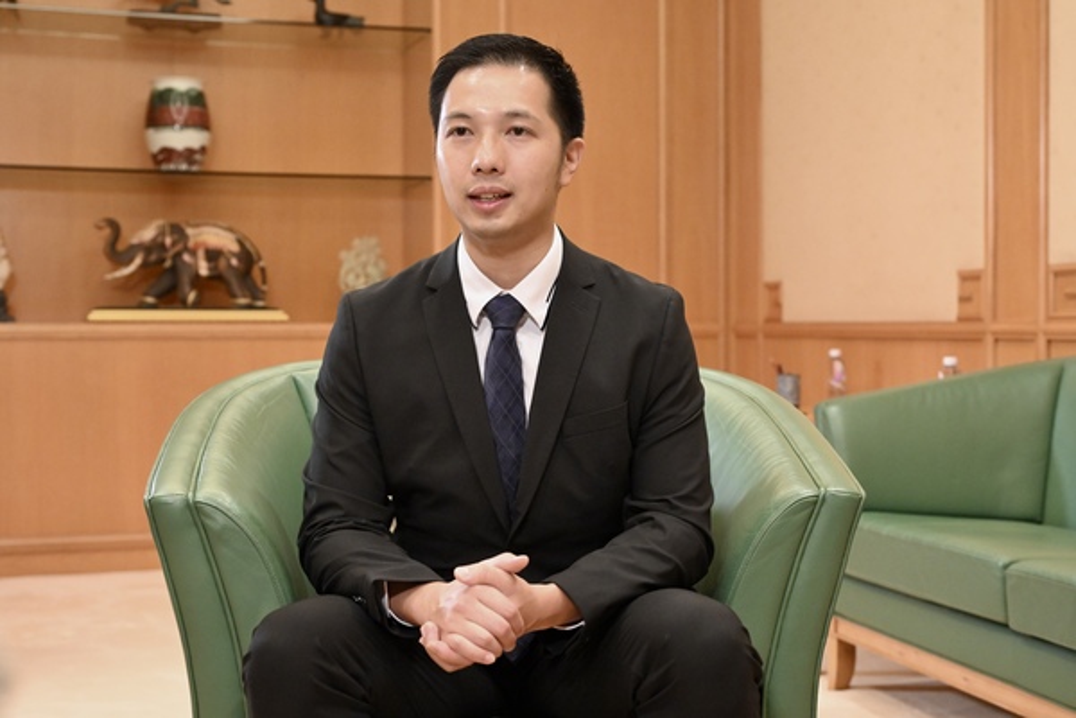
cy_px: 359
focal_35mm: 47
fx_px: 1405
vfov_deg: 28.6
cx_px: 538
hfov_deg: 41.9
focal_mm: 47
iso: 4000
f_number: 4
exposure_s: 1/160
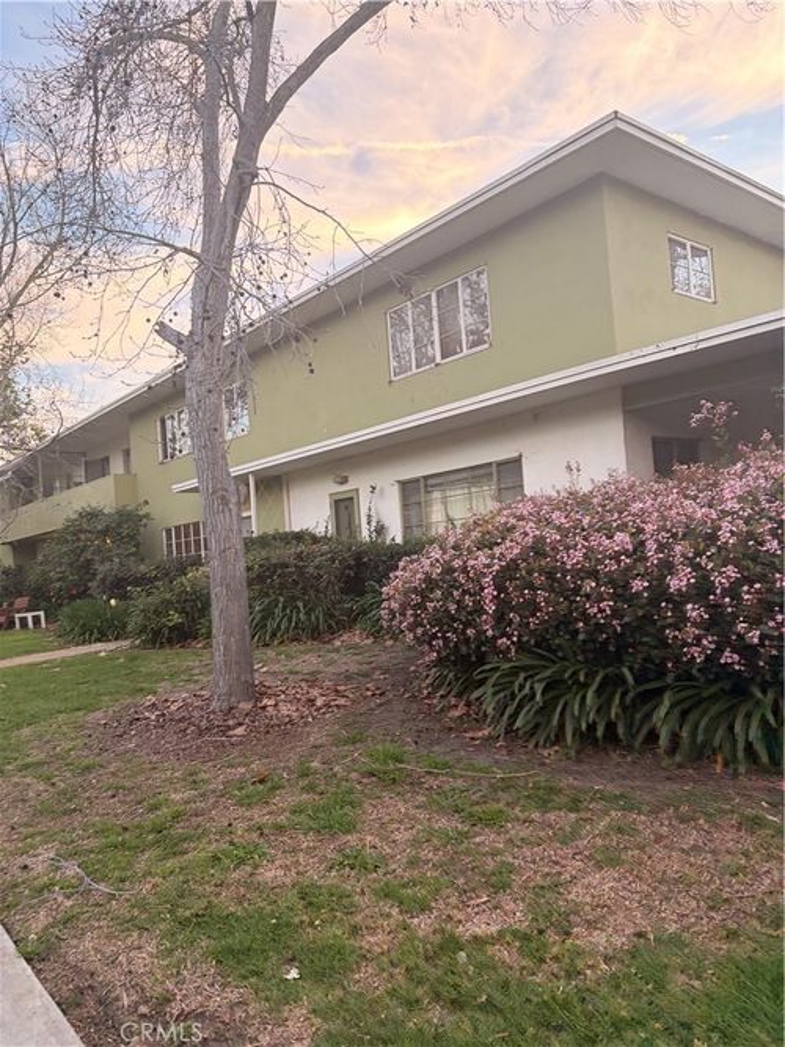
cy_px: 524
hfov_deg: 53.0
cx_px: 392
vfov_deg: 67.3
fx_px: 786
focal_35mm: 26
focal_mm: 5.96
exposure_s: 1/155
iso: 125
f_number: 1.6
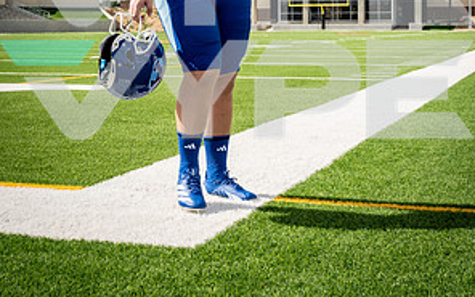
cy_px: -22
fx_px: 984
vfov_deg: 16.7
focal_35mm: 76
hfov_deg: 27.1
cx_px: 239
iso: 125
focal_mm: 49
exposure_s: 1/250
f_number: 8
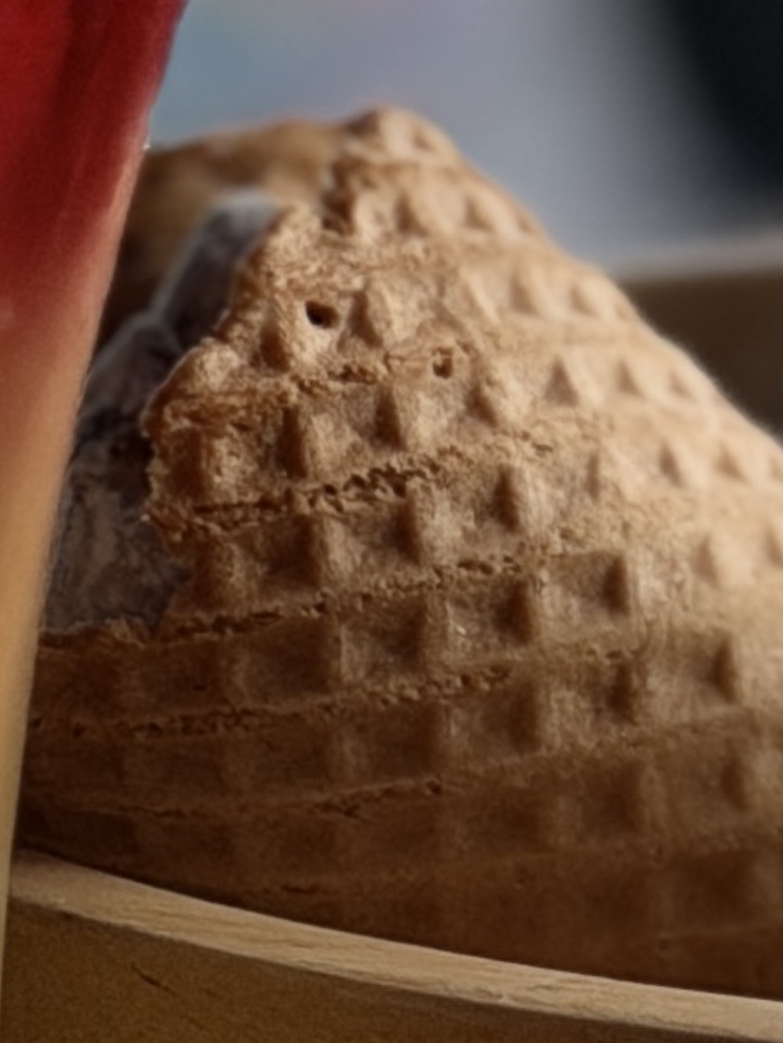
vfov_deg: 6.3
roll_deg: -0.5
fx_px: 9313
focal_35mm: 309
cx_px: 913
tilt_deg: -6.3
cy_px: -828
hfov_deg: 4.8
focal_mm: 6.76
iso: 80
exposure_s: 1/837
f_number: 1.78
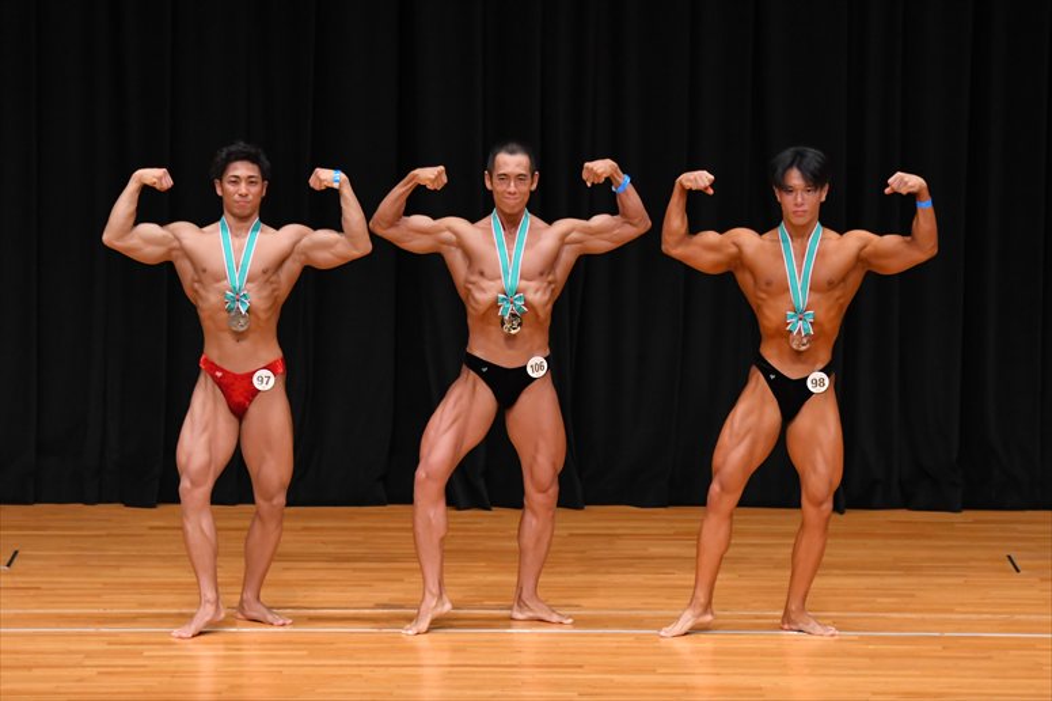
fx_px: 6338
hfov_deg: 9.5
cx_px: 526
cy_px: 350
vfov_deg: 6.3
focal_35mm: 217
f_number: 5.6
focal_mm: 145
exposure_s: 1/400
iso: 3200
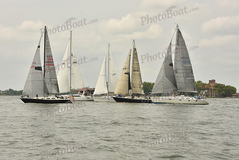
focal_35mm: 70
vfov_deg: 19.5
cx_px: 120
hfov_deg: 28.8
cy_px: 80
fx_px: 465
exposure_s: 1/640
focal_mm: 70
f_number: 11
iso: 250
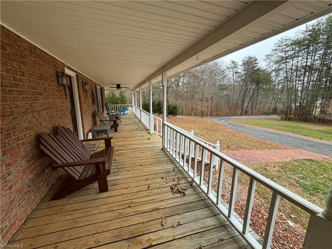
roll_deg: +0.2
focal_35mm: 14
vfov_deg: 85.7
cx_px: 166
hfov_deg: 102.1
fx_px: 134
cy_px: 124
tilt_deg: -10.7
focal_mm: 2.22
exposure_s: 1/181
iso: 40
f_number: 2.2
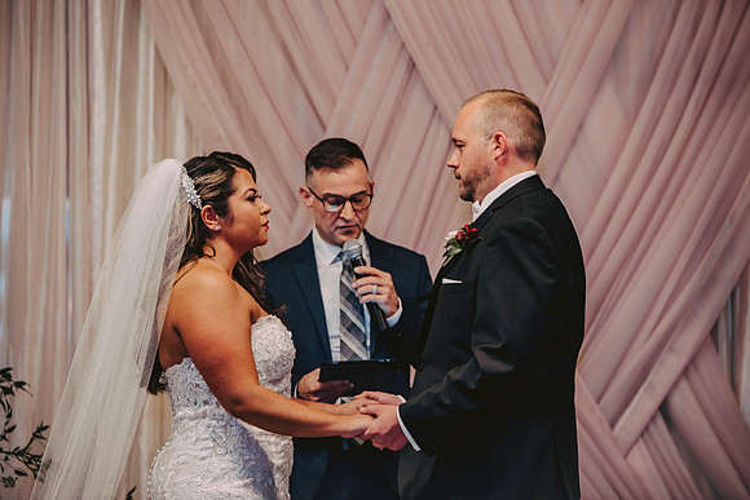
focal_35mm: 122
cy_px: 250
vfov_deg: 11.2
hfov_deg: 16.8
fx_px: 2542
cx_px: 375
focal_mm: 122
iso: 500
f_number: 3.2
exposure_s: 1/60
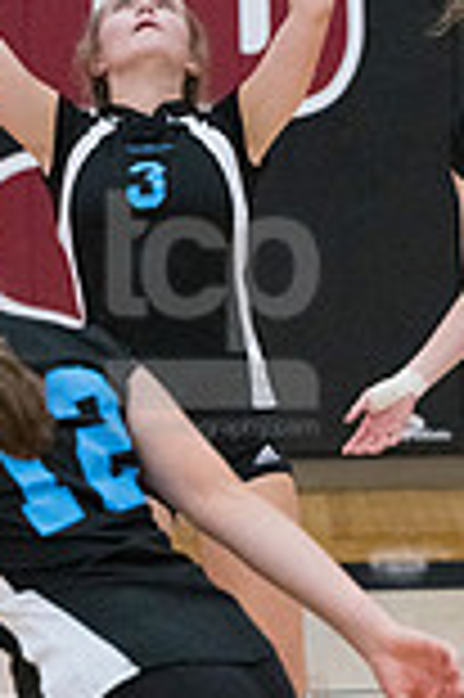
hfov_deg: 4.6
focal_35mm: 296
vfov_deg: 7.0
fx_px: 5735
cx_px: 212
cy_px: 315
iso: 6400
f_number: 4.5
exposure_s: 1/1000
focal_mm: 102
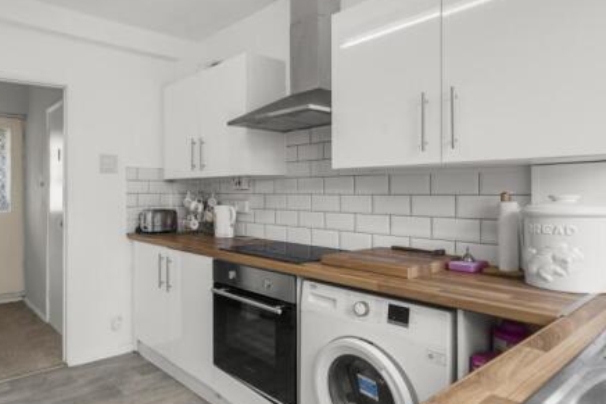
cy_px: 194
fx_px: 404
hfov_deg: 72.2
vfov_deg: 53.1
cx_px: 217
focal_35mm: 24
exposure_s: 1/8
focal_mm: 16
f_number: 7.1
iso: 320
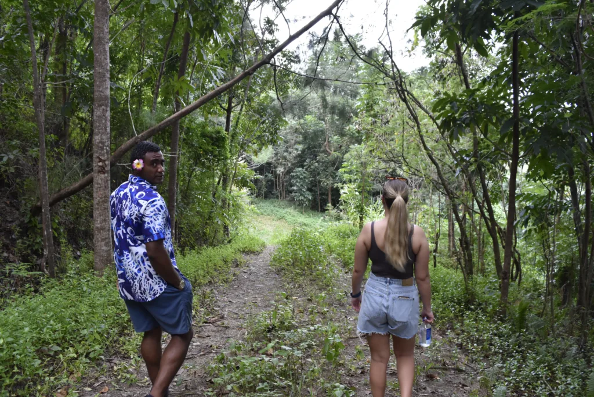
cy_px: 198
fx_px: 446
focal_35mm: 27
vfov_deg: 47.9
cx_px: 297
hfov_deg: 67.4
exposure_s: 1/125
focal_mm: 18
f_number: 5.6
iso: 800
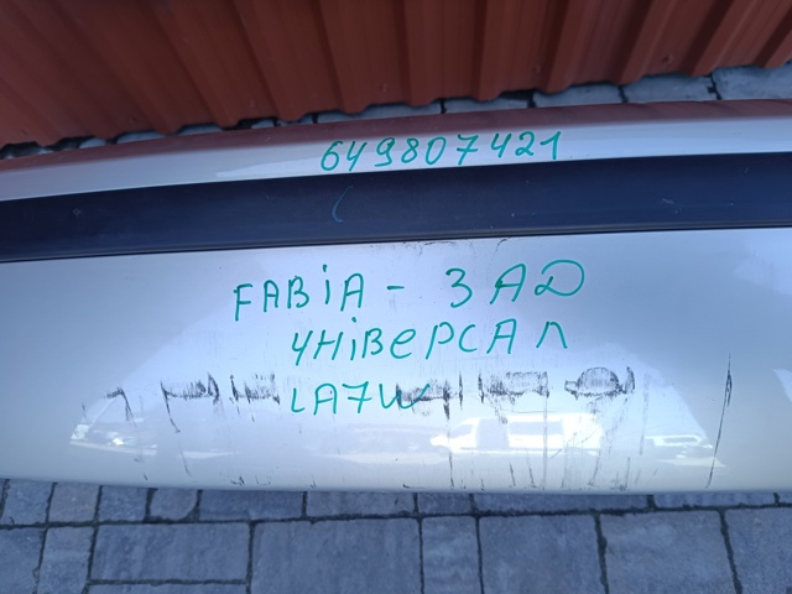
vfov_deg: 56.8
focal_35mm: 24
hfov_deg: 71.6
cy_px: 297
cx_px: 396
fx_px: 549
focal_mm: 5.59
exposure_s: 1/190
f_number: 1.88
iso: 50
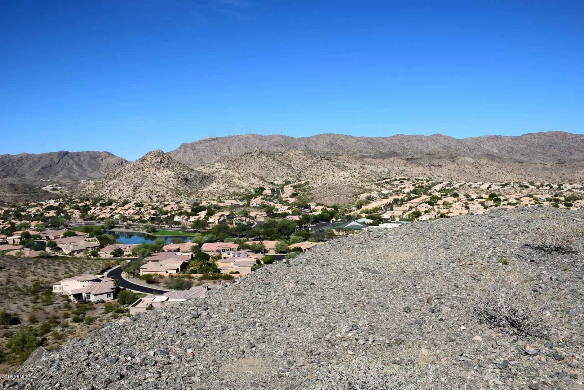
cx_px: 292
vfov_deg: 47.9
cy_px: 195
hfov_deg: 67.4
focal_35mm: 27
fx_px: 438
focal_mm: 18
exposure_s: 1/500
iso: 250
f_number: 11
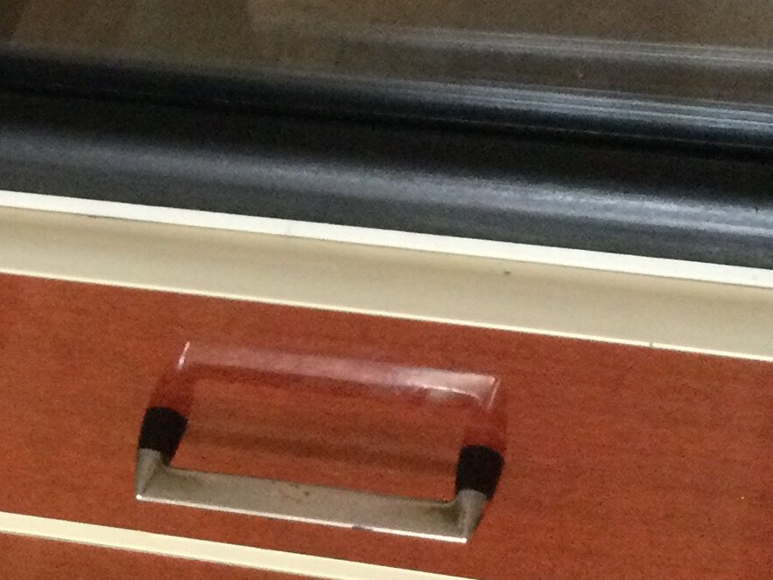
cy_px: -132
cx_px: 273
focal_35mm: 114
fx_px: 2546
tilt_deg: -45.3
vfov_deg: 12.7
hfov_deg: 17.2
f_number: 2.4
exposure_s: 1/33
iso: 200
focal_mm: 3.3
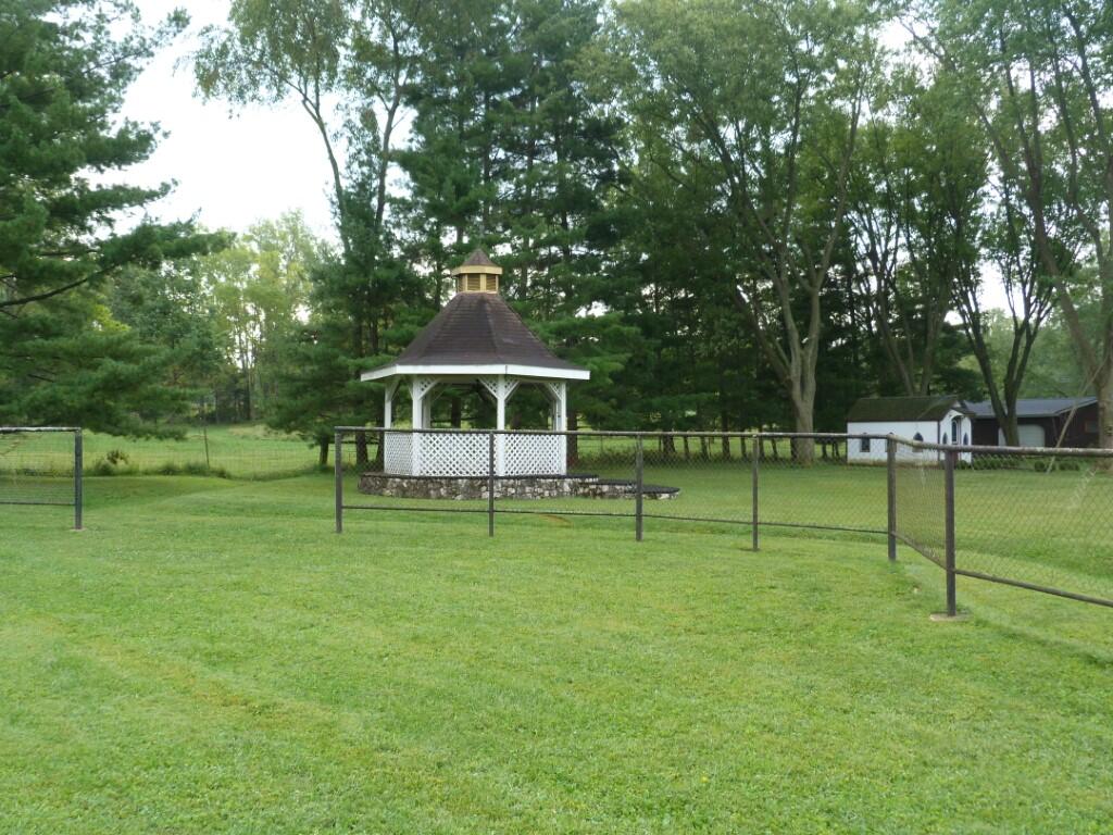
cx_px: 556
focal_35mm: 33
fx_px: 1061
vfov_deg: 42.9
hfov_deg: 55.4
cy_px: 418
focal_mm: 5.9
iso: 80
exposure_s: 1/80
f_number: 3
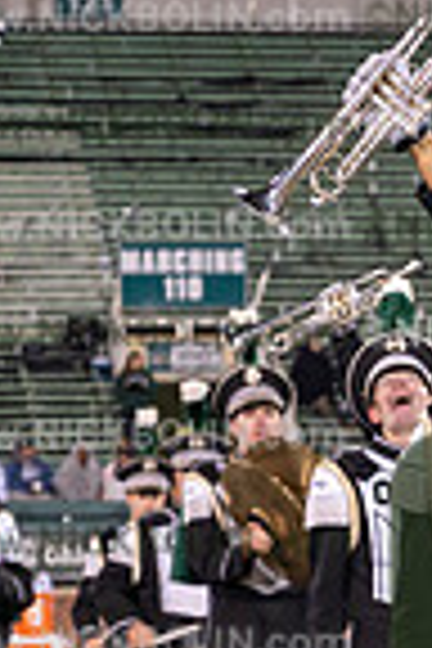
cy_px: 644
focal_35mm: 282
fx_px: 5076
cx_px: 706
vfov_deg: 7.3
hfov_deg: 4.8
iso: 3200
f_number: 4
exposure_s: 1/640
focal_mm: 70
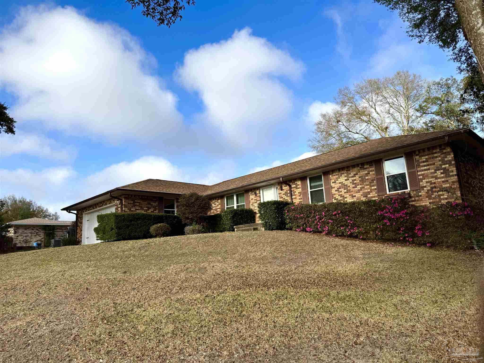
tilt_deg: +11.3
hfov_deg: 71.6
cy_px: 182
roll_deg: +3.4
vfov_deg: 56.8
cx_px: 242
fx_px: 336
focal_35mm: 24
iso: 80
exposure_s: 1/3413
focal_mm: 6.76
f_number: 1.78
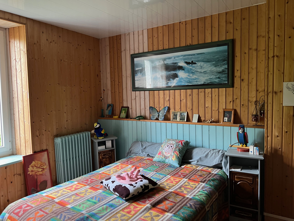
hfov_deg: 67.3
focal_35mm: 26
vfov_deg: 53.1
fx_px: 221
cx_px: 147
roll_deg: +1.4
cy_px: 110
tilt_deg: -3.2
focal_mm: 5.7
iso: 400
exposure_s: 1/50
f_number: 1.5
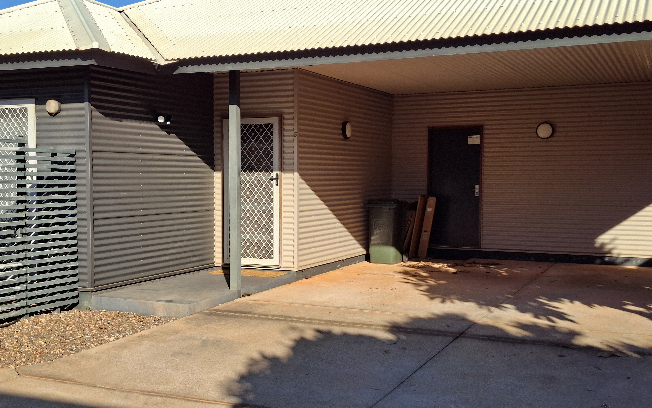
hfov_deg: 46.1
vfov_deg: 29.9
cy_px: 218
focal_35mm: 43
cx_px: 287
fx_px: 764
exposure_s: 1/1706
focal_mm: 5.54
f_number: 1.8
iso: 50
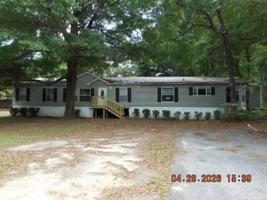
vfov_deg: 54.9
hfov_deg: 69.4
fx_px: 193
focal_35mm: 25
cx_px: 134
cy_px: 100
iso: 80
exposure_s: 1/100
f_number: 3.7
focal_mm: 4.5
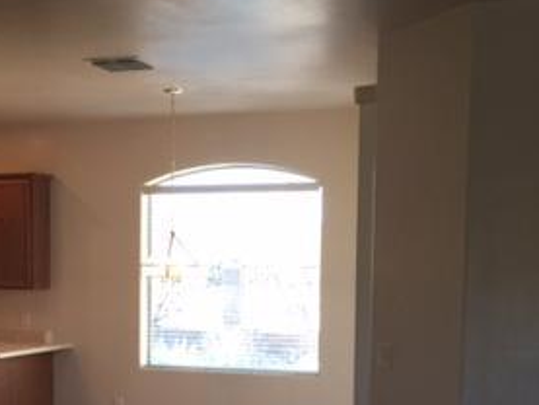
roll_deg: -0.7
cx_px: 144
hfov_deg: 28.6
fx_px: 1044
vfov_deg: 21.4
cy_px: 374
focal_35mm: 67
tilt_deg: -6.4
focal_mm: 4.15
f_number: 2.2
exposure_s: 1/30
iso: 32
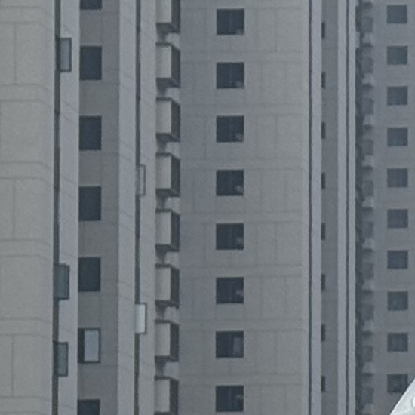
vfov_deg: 5.6
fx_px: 4218
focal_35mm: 311
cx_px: 930
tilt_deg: +5.4
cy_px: 252
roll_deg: +0.9
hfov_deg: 5.5
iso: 64
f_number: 1.78
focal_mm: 6.76
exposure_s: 1/3610
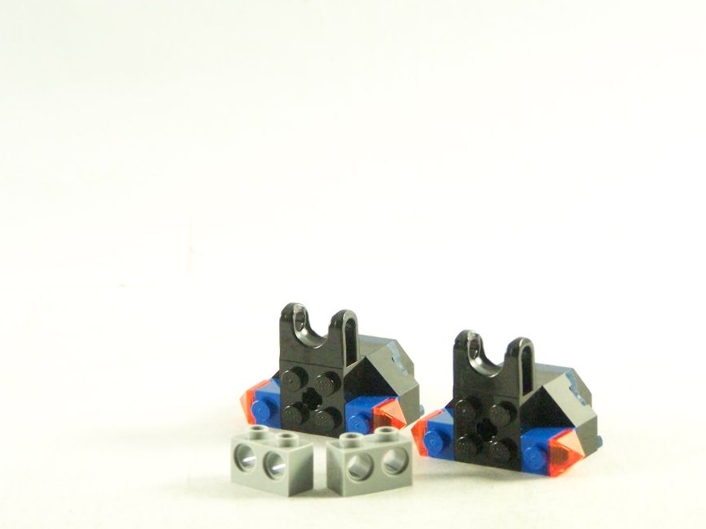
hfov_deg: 14.4
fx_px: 2794
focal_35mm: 137
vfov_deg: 10.8
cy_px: 249
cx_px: 403
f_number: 3.2
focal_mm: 19.4
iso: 400
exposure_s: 1/60
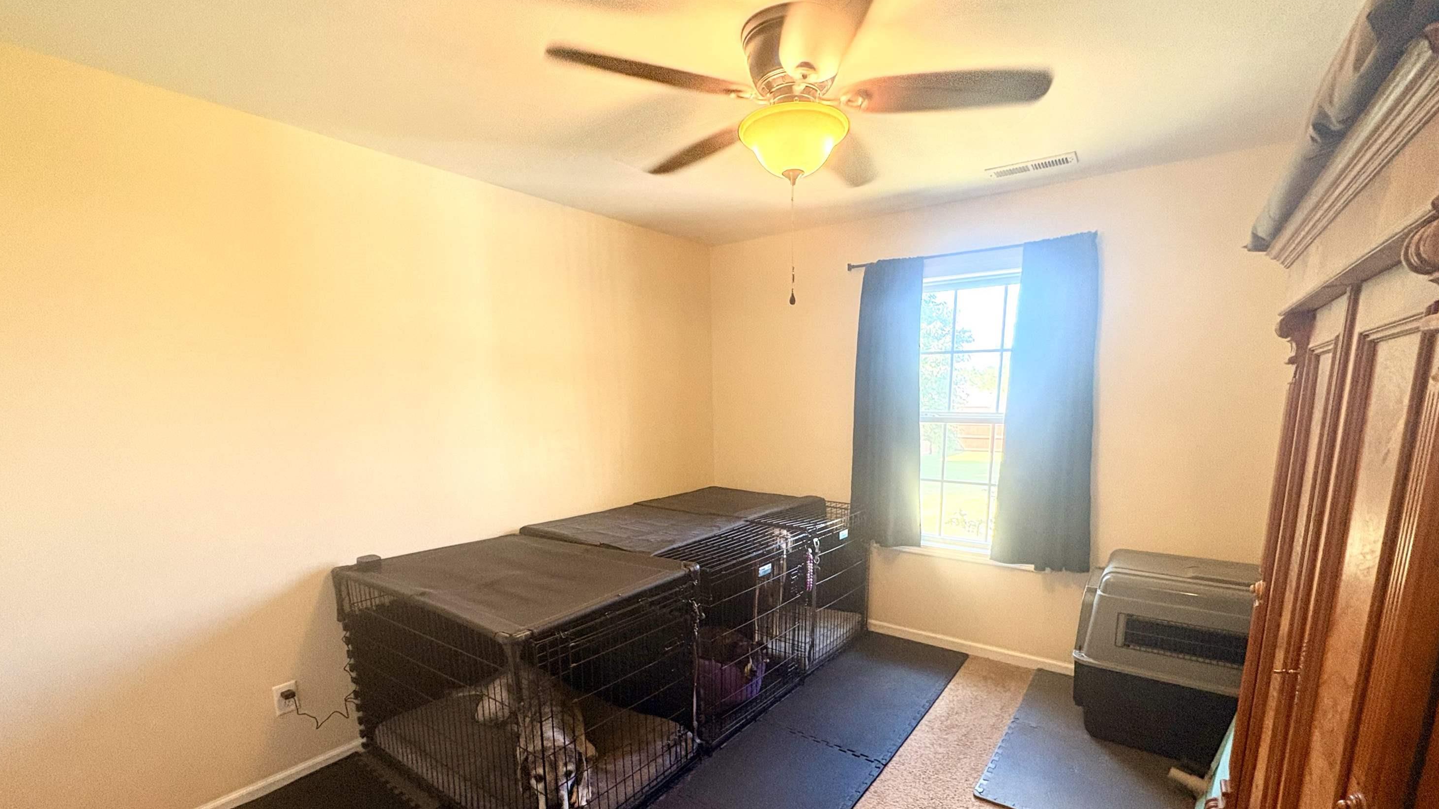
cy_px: 511
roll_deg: +2.1
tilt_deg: -10.7
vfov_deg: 66.0
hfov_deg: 99.3
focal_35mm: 16
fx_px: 611
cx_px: 744
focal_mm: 2.22
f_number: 2.2
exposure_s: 1/60
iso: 320
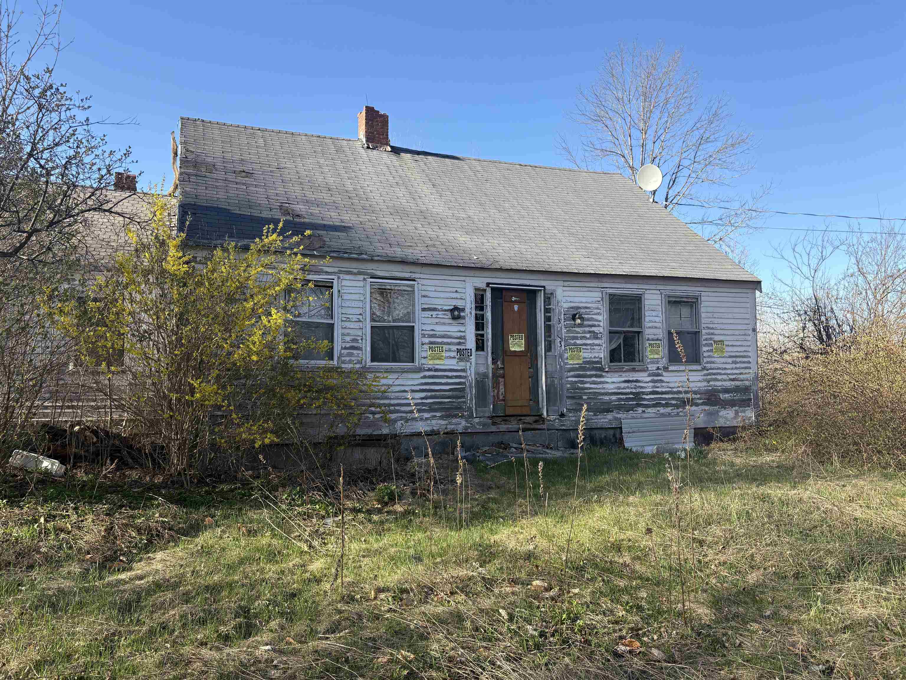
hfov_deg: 67.3
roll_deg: +0.6
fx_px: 680
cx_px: 453
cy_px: 340
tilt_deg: +3.4
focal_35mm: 26
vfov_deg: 53.1
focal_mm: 5.96
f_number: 1.6
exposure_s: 1/1099
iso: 50
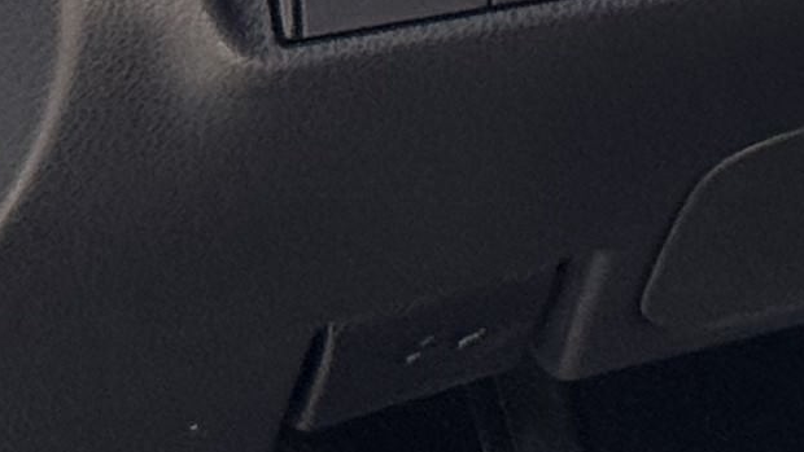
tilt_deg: -21.2
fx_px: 7250
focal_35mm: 340
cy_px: -1259
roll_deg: -0.4
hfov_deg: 5.9
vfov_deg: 3.4
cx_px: 2323
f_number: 1.78
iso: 64
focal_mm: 6.76
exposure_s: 1/1027
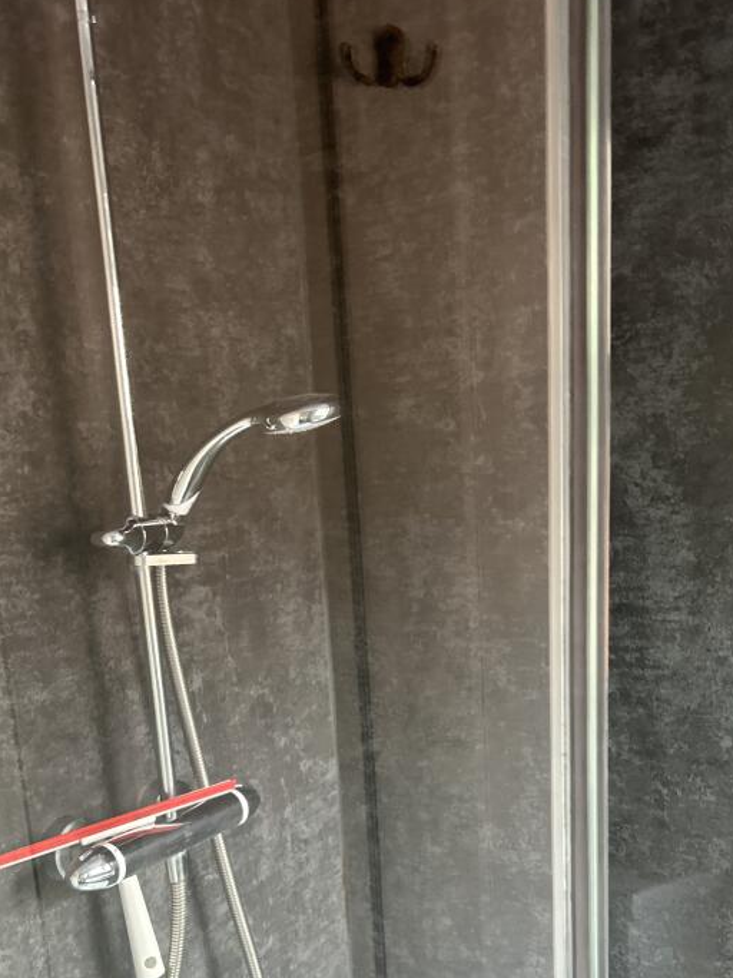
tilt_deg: -10.0
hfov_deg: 36.8
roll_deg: +1.6
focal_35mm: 39
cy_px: 692
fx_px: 1101
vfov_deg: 46.7
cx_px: 409
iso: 200
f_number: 1.5
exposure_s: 1/60
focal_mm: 5.7
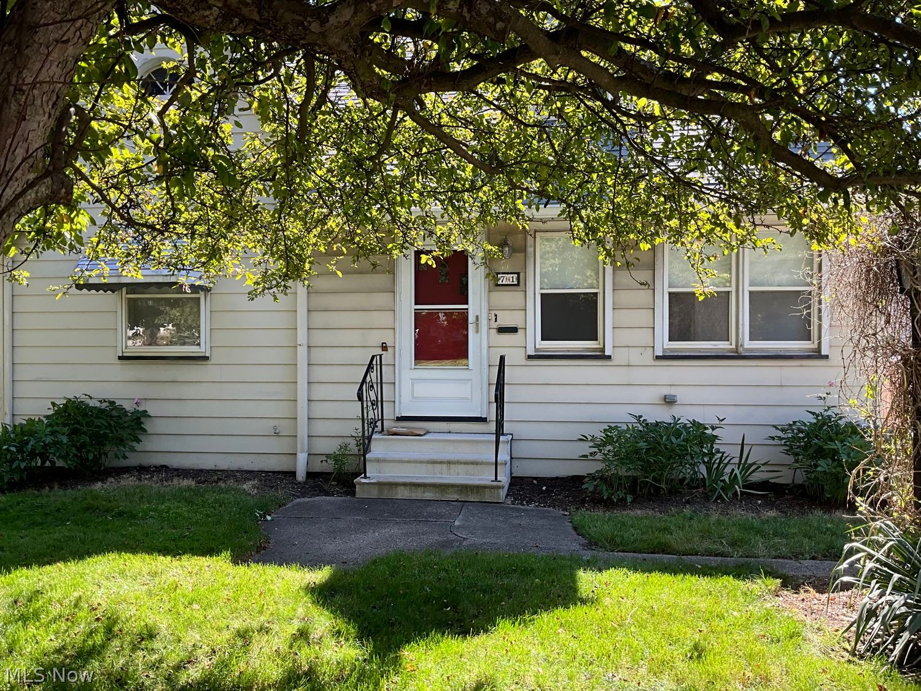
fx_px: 772
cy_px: 346
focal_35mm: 29
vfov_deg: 48.2
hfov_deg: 61.7
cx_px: 460
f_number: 1.8
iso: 20
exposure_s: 1/208
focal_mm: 3
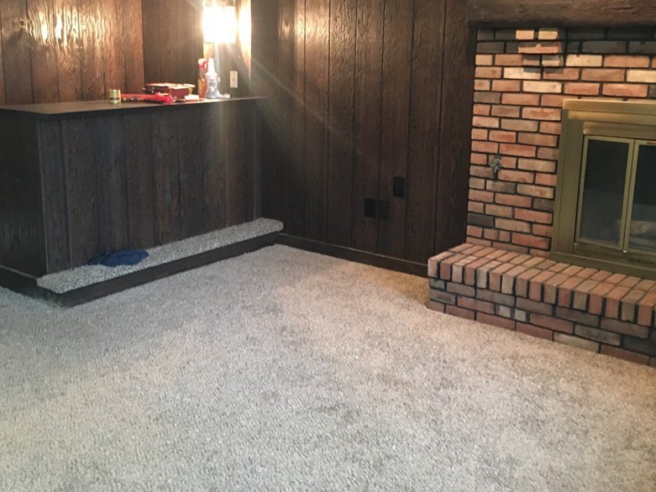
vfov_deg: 37.5
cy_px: 187
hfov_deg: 48.8
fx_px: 720
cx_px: 282
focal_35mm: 38
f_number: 2.2
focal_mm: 4.15
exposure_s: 1/15
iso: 400
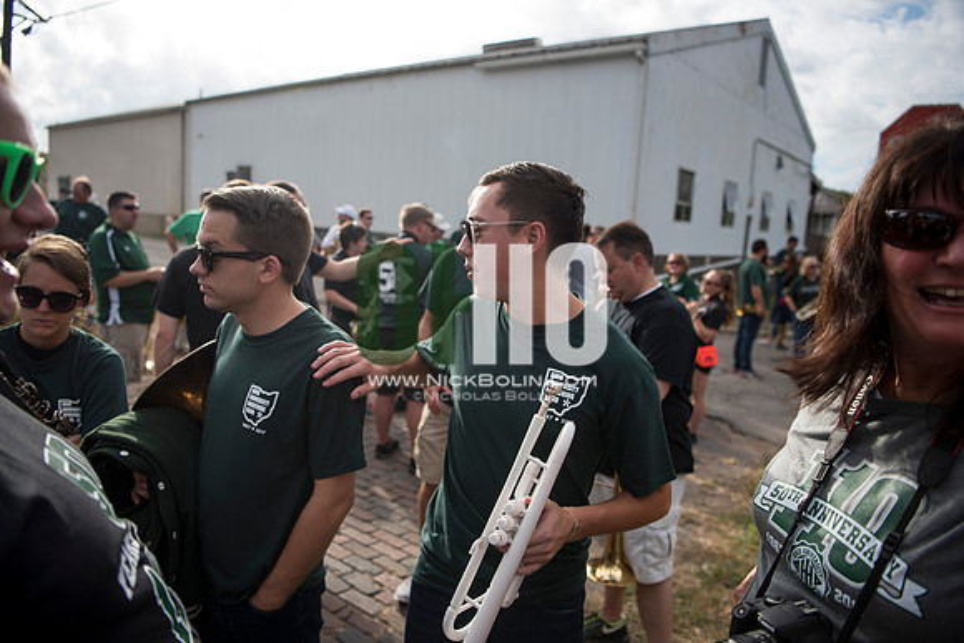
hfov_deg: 73.7
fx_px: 643
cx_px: 482
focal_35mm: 24
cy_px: 322
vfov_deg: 53.2
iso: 250
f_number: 2.8
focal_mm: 24
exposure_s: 1/2000
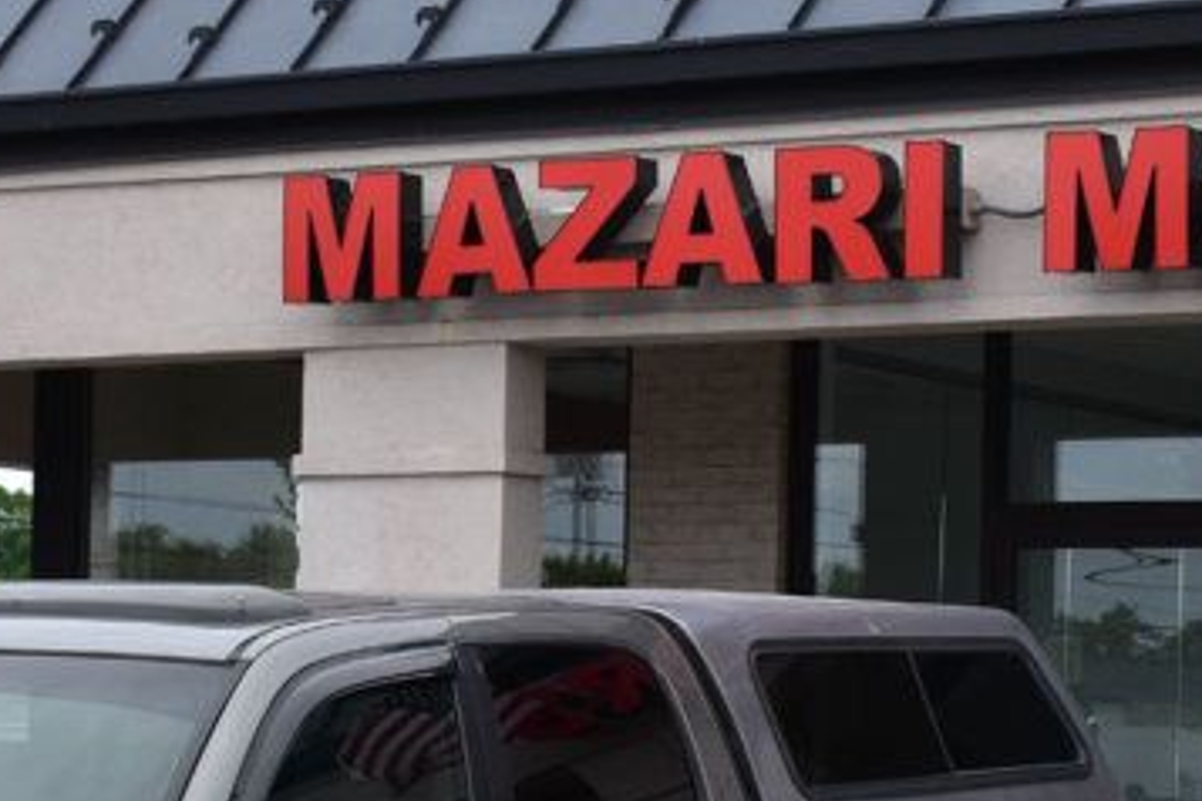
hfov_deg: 15.9
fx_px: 4307
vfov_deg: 10.6
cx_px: 761
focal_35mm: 129
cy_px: 771
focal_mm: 30
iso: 400
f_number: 10
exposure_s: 1/250
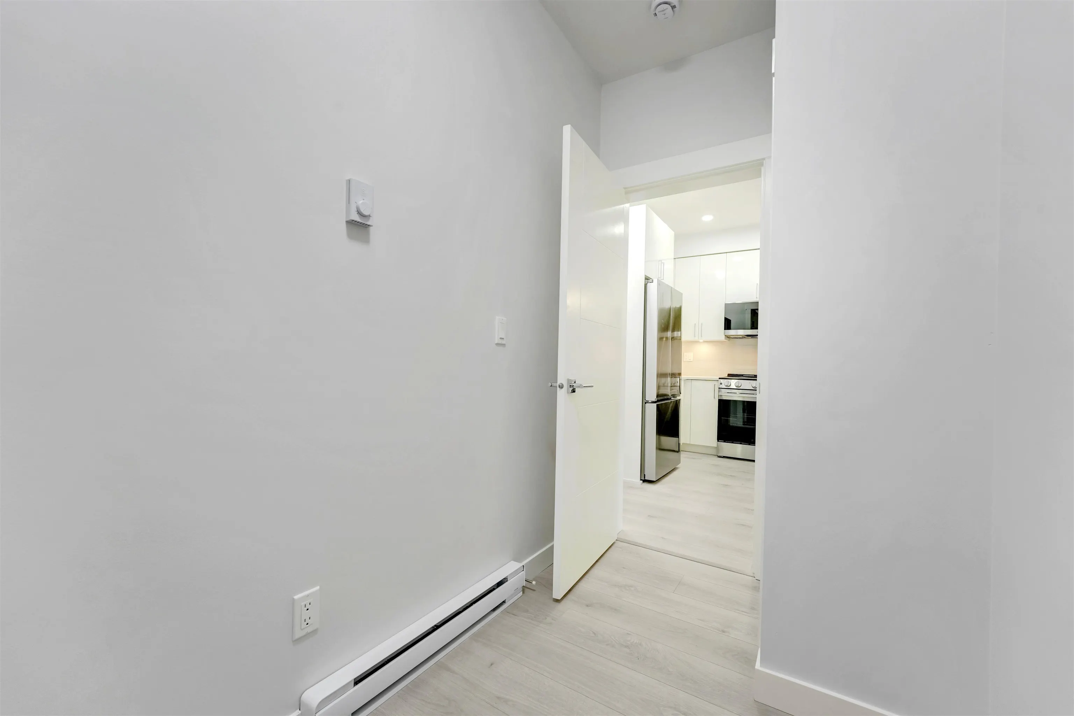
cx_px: 537
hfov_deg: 104.3
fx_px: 418
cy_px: 358
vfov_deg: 81.2
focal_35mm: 14
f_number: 8
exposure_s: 1/15
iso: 400
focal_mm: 14
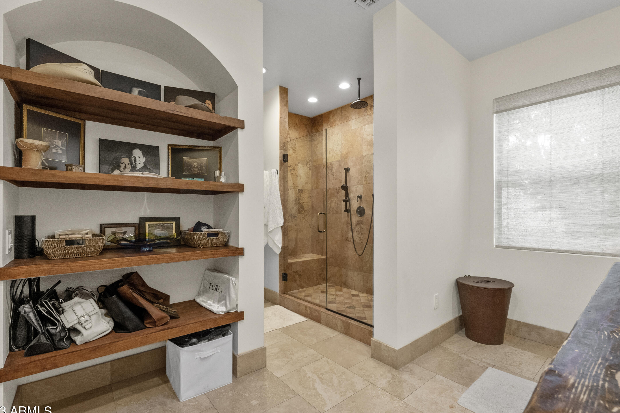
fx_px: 276
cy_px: 211
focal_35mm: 16
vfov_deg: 73.7
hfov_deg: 96.7
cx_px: 308
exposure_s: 1/60
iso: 2500
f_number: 8
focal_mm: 15
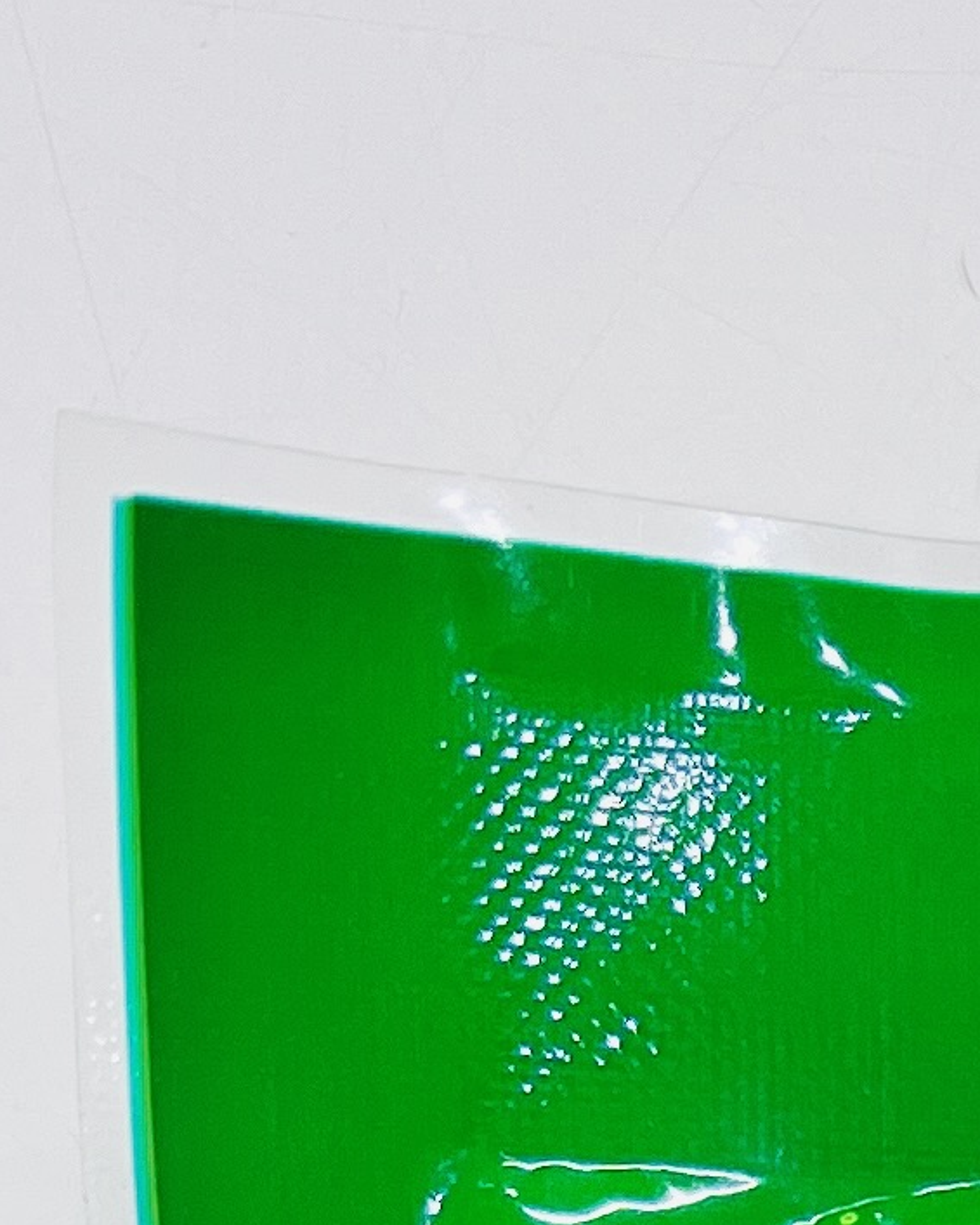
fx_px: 5256
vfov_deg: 10.9
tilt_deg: -87.3
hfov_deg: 9.4
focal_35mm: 145
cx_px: 2454
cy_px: 3092
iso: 40
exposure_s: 1/100
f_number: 1.6
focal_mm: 5.1
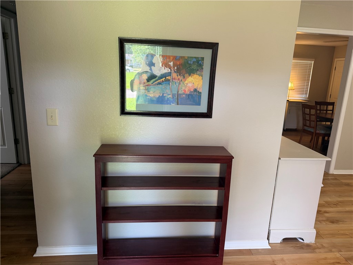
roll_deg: -1.4
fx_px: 245
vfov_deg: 56.8
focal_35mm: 24
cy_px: 132
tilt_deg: -11.9
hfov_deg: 71.6
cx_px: 176
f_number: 1.78
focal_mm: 6.76
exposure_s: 1/60
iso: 160
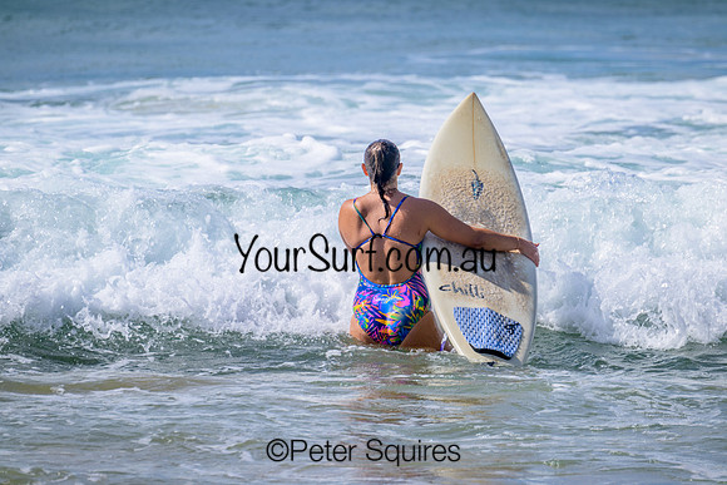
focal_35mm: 660
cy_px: 242
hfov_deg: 3.1
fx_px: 13331
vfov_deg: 2.1
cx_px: 364
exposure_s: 1/250
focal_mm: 660
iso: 64
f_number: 11
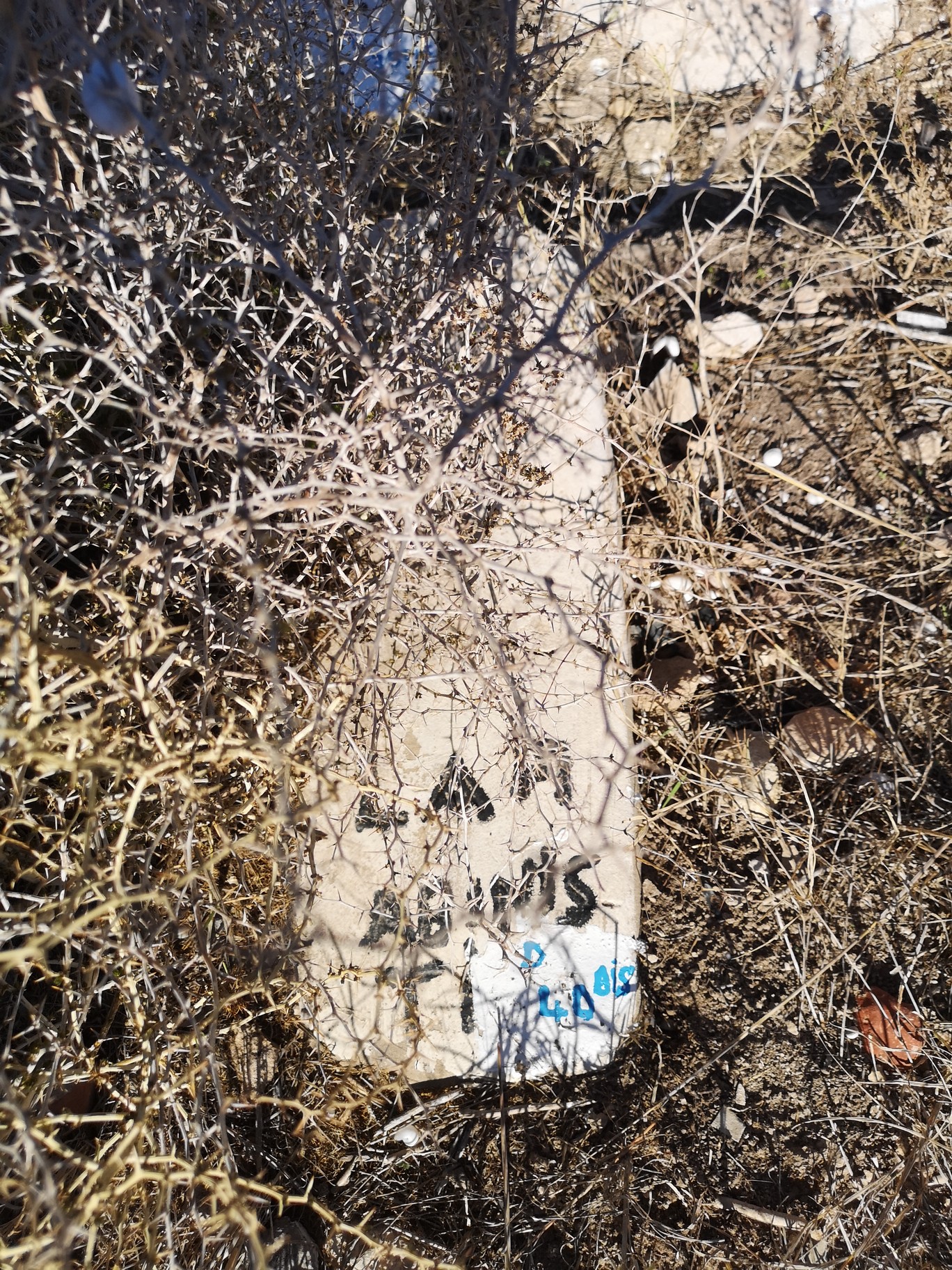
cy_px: 635
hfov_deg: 51.4
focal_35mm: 27
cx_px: 476
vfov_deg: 65.3
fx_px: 990
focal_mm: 5.58
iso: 50
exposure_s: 1/2247
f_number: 1.8
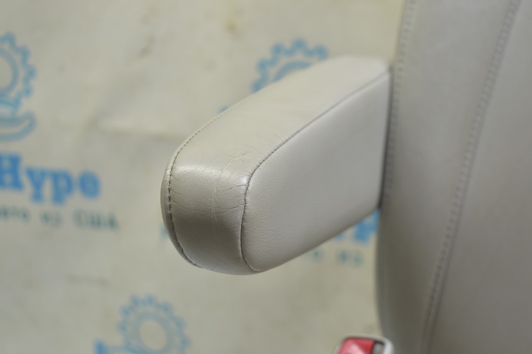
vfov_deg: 19.7
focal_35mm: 69
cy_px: 177
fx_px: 1019
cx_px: 266
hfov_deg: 29.3
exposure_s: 1/20
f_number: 5.6
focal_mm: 46
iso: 400
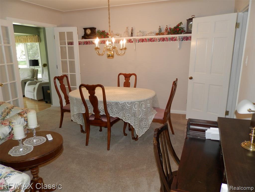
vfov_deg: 54.9
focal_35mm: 25
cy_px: 96
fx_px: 184
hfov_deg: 69.4
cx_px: 128
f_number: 3.1
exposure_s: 1/30
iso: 100
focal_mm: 4.5
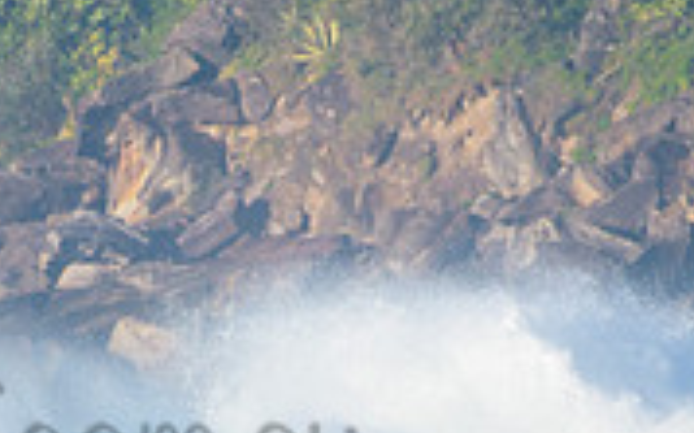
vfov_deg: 0.6
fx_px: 38484
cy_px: 578
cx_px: 150
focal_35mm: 2036
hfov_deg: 1.0
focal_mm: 500
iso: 250
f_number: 5.6
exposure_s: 1/1600
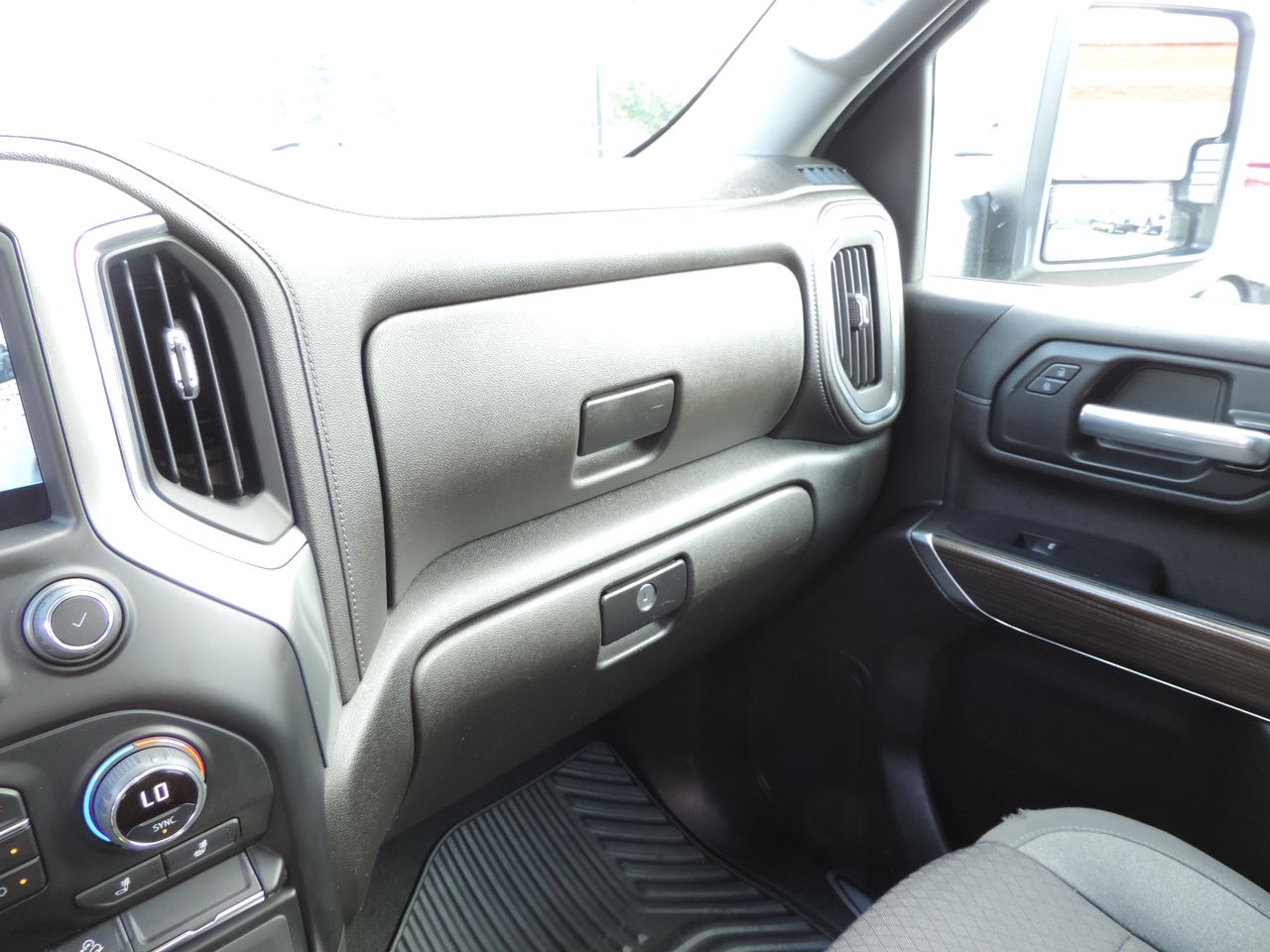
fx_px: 881
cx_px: 635
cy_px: 476
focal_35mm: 24
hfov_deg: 71.6
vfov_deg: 56.8
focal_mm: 4.3
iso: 250
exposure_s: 1/30
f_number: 3
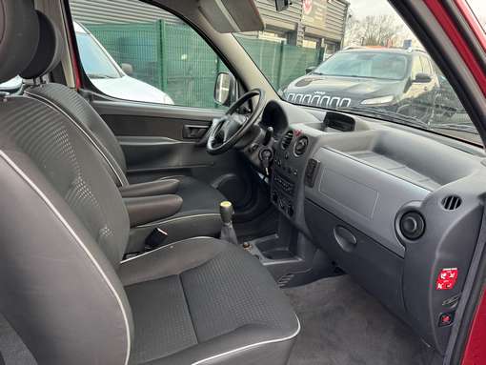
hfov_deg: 71.6
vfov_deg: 56.9
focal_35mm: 24
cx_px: 243
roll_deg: -1.6
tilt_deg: -19.2
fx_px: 337
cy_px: 182
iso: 320
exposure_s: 1/60
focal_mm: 6.86
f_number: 1.78
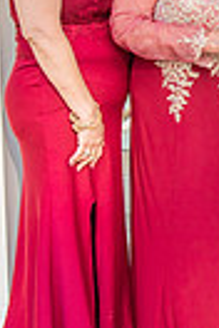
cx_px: 518
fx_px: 1369
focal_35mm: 150
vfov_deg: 13.6
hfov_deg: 8.4
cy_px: 31
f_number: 5.6
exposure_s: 1/160
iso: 200
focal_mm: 34
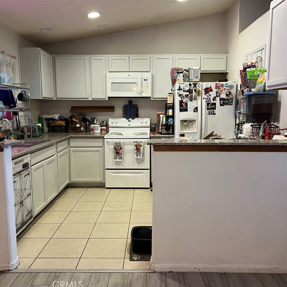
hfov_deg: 52.5
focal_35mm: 31
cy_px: 145
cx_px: 135
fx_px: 291
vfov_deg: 52.5
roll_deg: +0.3
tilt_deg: -8.5
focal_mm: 5.7
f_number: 1.5
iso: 200
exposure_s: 1/60
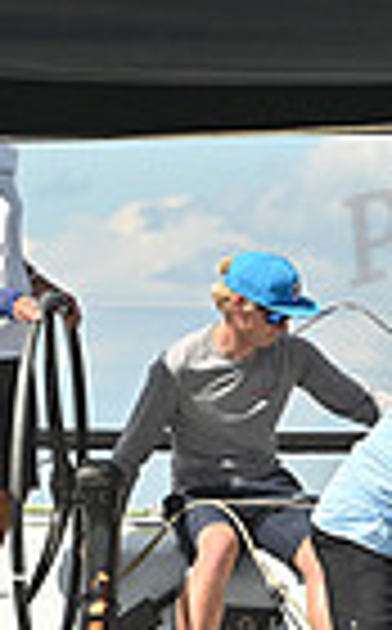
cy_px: 466
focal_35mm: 474
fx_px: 8136
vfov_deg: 4.4
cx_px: 113
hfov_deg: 2.8
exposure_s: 1/1000
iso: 250
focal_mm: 112
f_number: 9
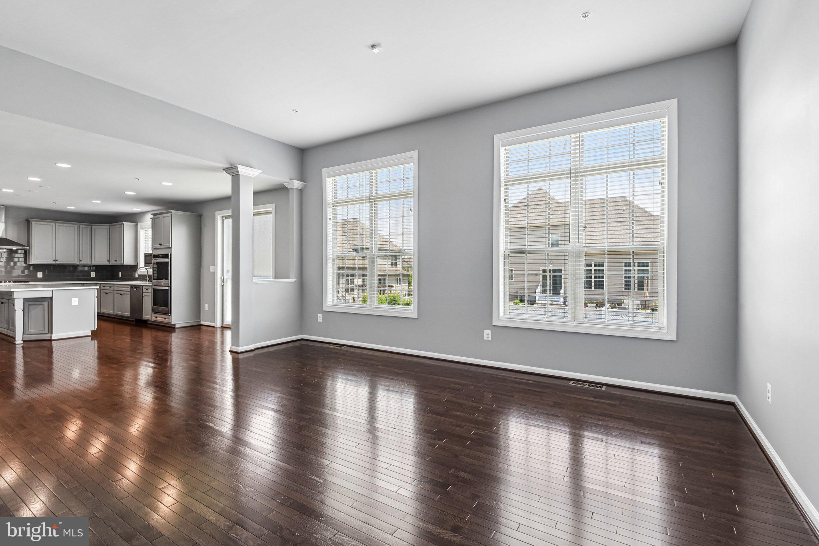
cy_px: 273
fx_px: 364
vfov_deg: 73.7
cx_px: 410
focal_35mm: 16
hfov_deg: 96.7
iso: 400
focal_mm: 16
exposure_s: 1/30
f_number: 8
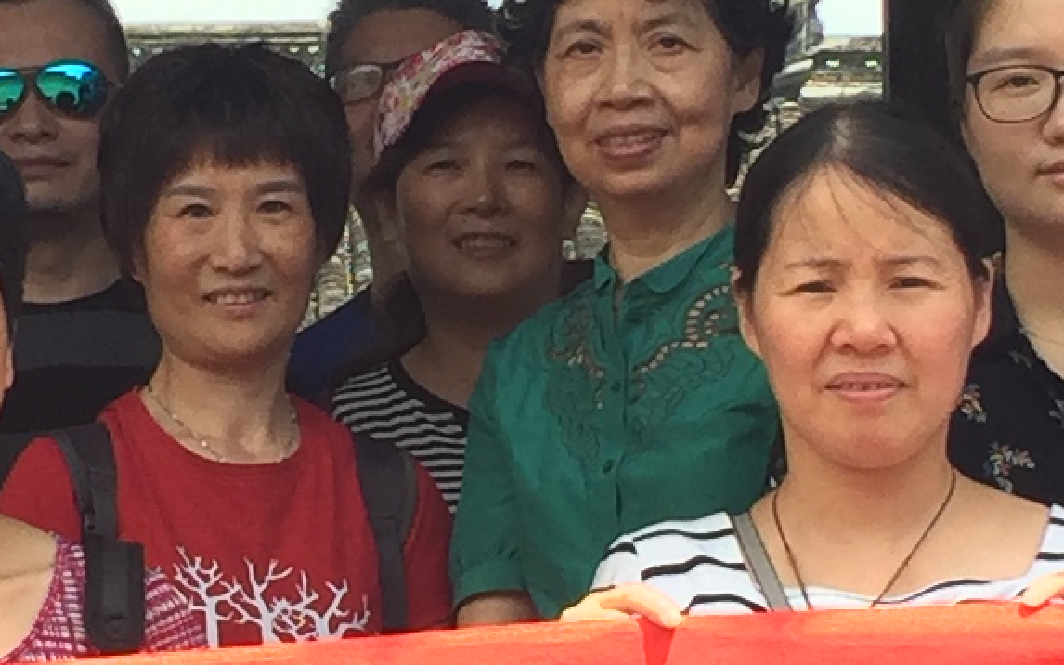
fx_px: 5074
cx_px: 247
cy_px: 507
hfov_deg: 11.9
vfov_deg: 7.5
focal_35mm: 175
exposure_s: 1/520
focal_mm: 4.15
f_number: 2.2
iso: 32
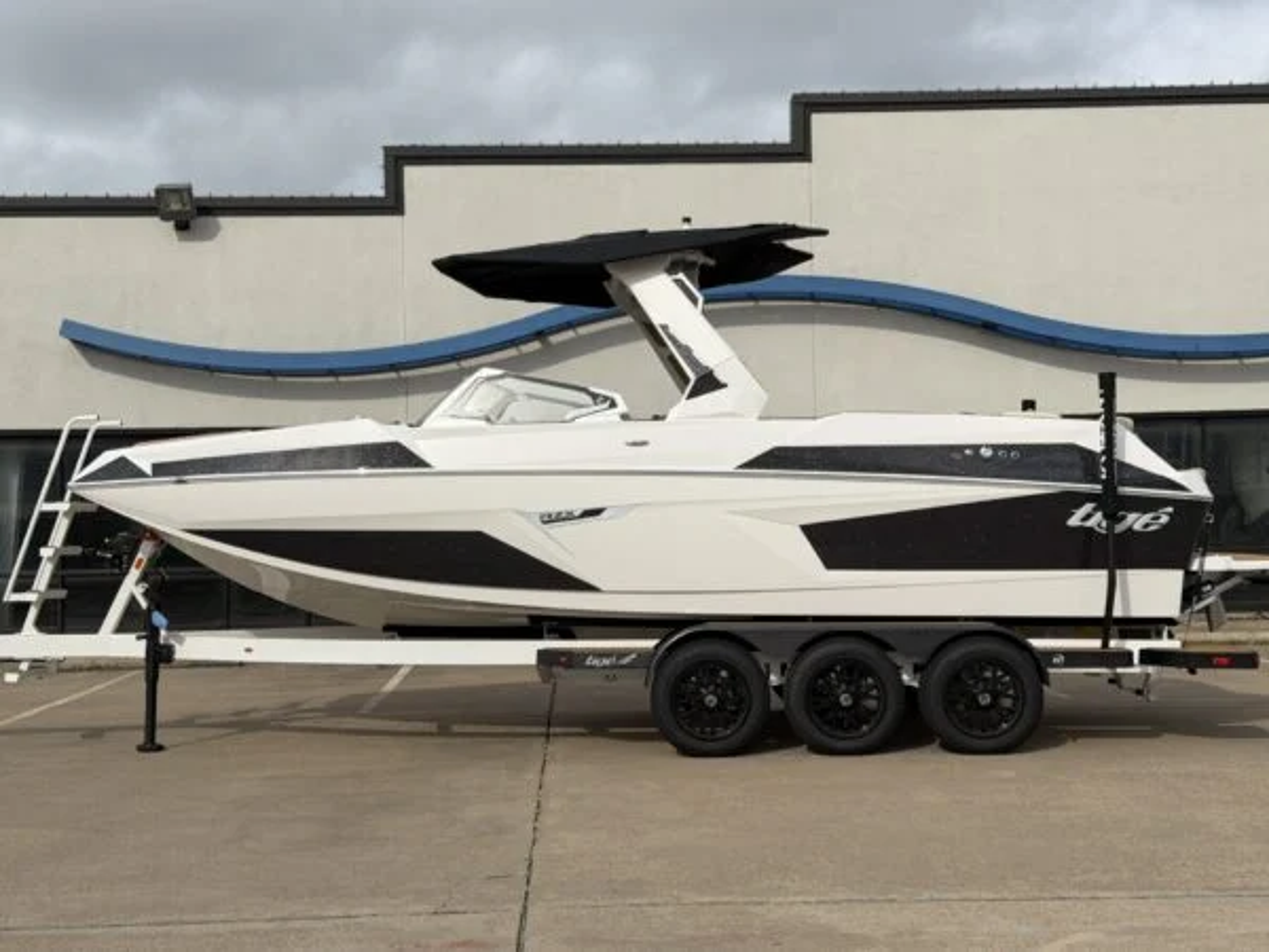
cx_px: 634
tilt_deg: +2.8
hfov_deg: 39.7
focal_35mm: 48
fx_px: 1760
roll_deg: +1.7
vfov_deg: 30.3
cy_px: 476
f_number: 1.78
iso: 64
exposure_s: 1/8772
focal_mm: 6.76
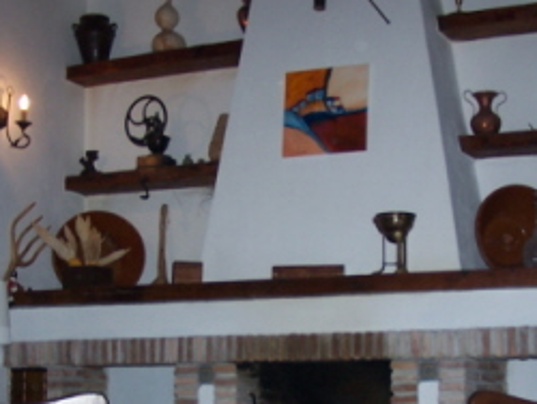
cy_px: 329
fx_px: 1180
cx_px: 309
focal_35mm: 76
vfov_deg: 19.2
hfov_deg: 25.6
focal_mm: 6.3
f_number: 2.8
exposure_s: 1/60
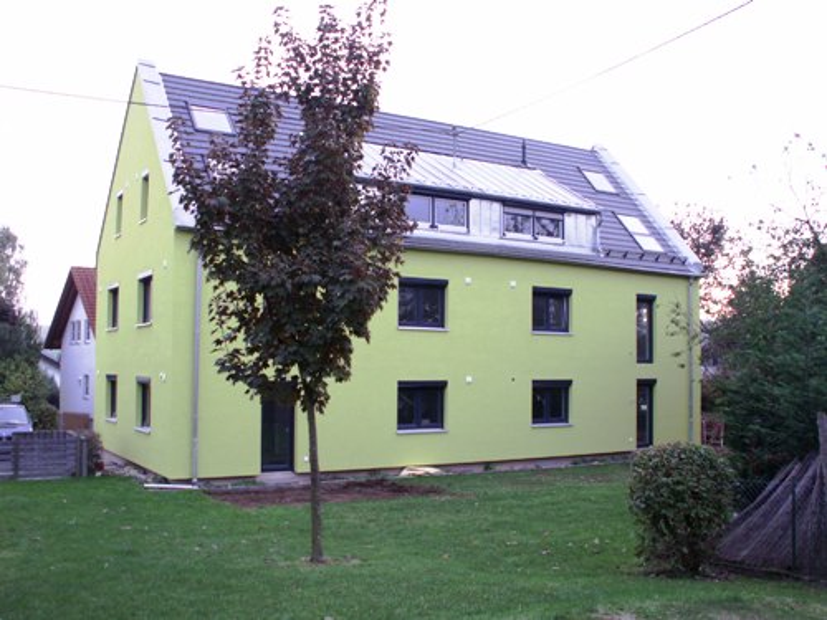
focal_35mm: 35
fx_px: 836
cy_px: 310
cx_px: 414
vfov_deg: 40.7
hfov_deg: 52.6
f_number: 3.2
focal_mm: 5.86
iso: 50
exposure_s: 1/50
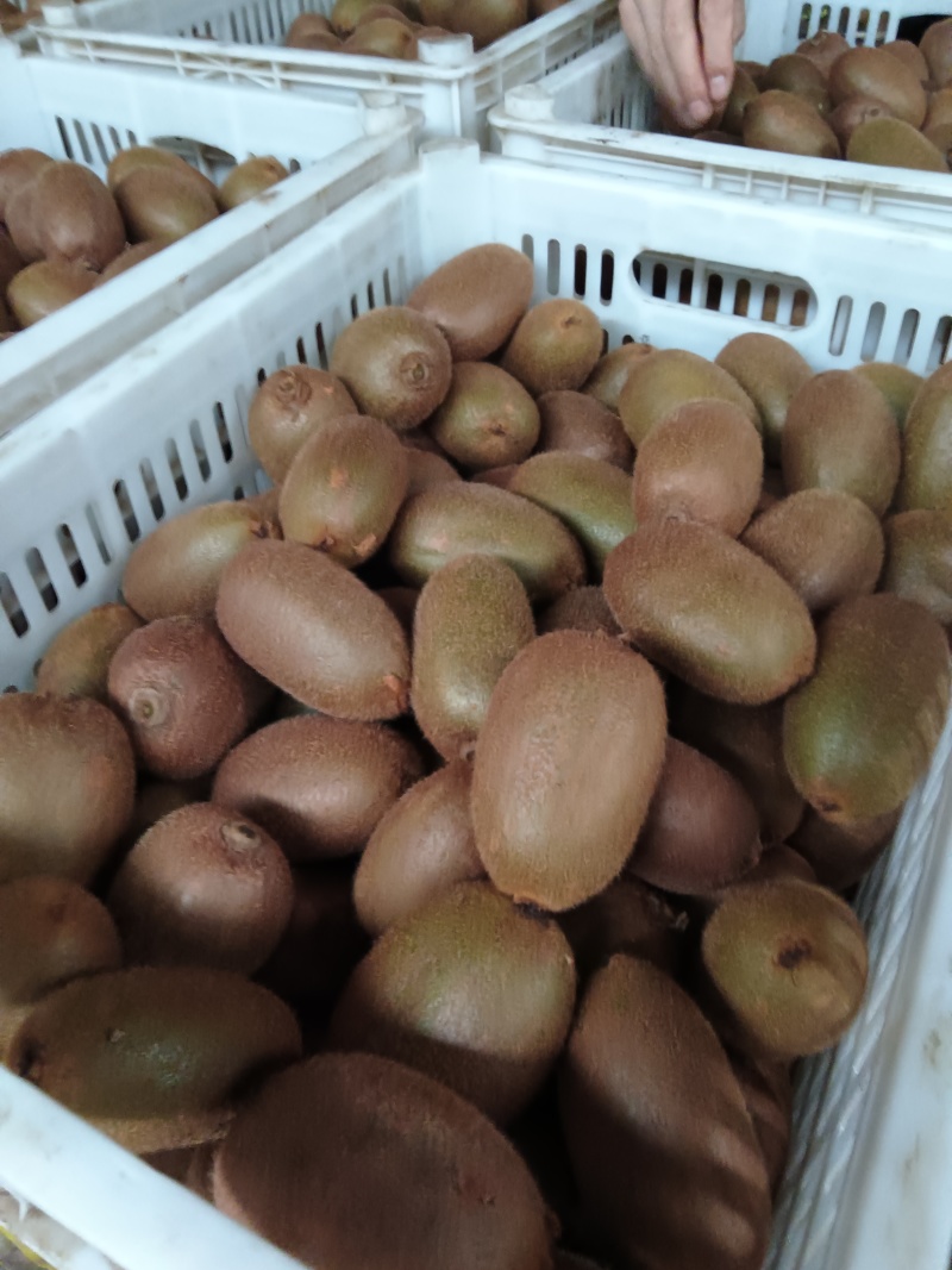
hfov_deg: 51.3
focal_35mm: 27
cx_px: 476
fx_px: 990
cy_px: 635
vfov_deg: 65.3
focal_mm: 3.66
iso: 2688
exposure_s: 1/16.7
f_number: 2.2
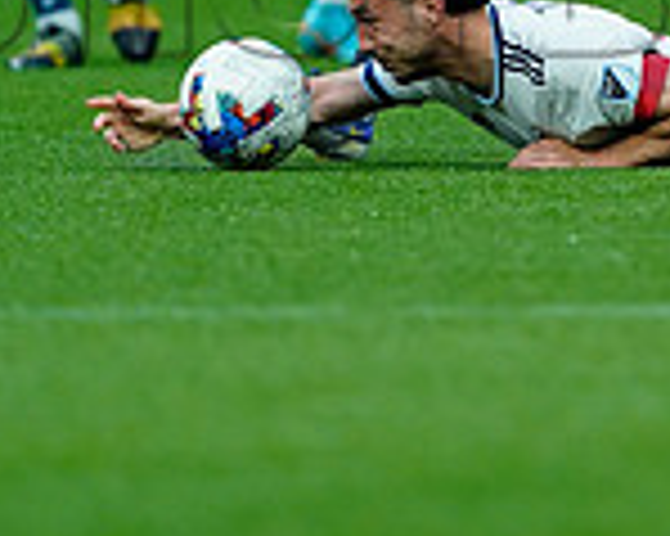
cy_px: -65
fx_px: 43339
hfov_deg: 0.9
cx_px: 755
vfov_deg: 0.7
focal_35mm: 2187
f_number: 4
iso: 4000
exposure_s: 1/2000
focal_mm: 600
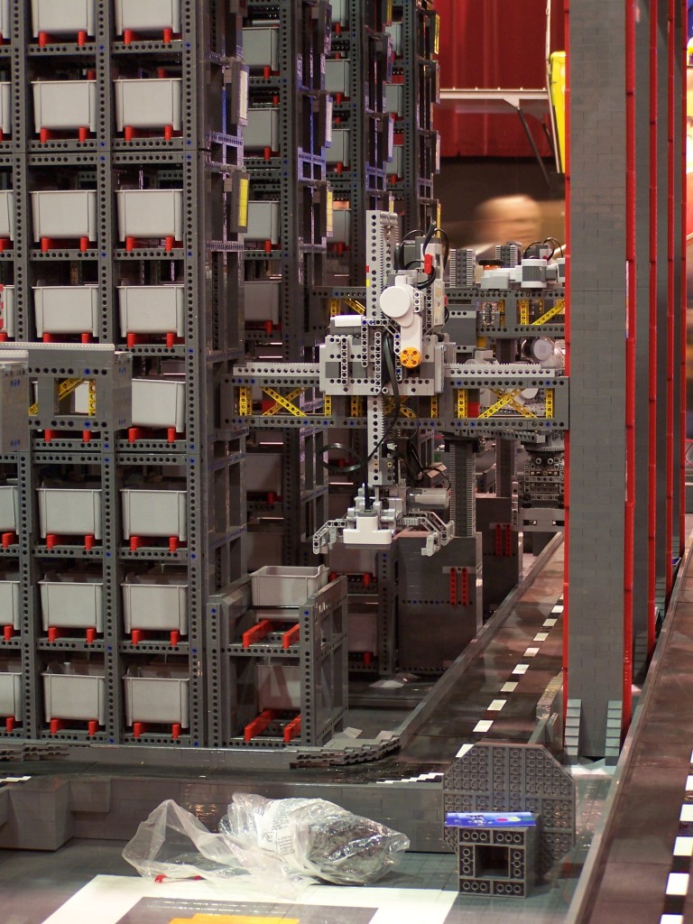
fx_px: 2189
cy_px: 462
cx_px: 346
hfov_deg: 18.0
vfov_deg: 23.8
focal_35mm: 82
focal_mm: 13.7
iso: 80
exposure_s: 1/2
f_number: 3.2
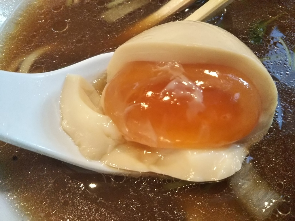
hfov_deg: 60.0
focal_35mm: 30
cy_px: 110
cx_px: 148
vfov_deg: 46.8
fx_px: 256
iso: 250
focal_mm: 4
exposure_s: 1/20
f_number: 2.2
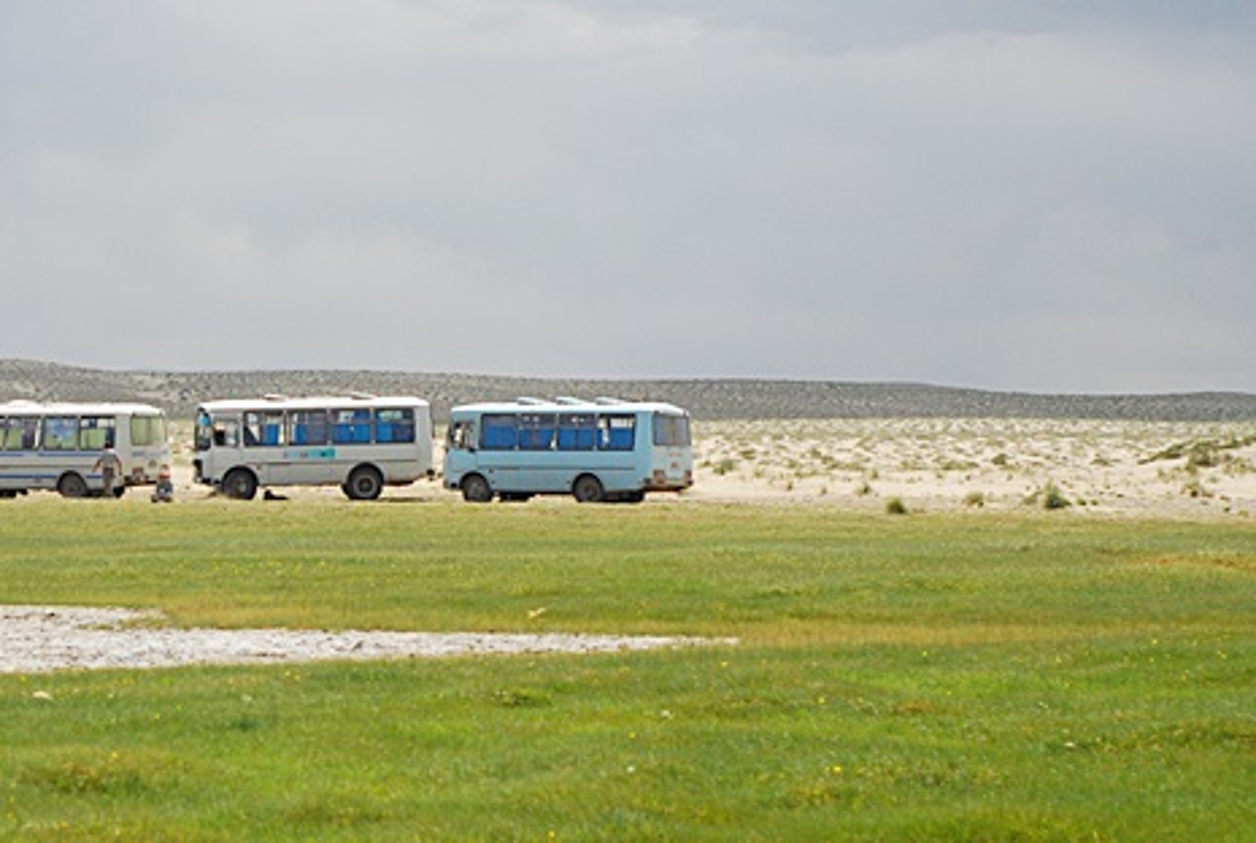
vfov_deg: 10.7
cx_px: 230
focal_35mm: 129
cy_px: 376
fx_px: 4509
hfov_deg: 15.7
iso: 400
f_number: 5.6
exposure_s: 1/2500
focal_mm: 50
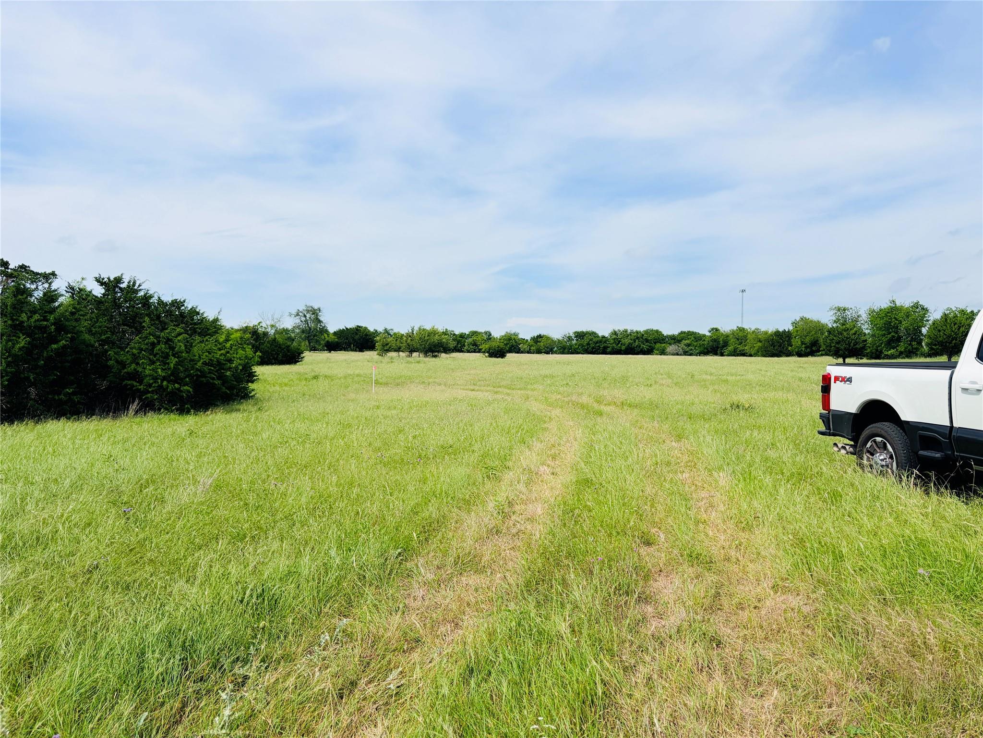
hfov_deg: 67.3
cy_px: 369
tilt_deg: -0.4
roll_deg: +0.0
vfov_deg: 53.1
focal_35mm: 26
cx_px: 492
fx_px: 738
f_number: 1.6
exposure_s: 1/4950
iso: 50
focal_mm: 5.96
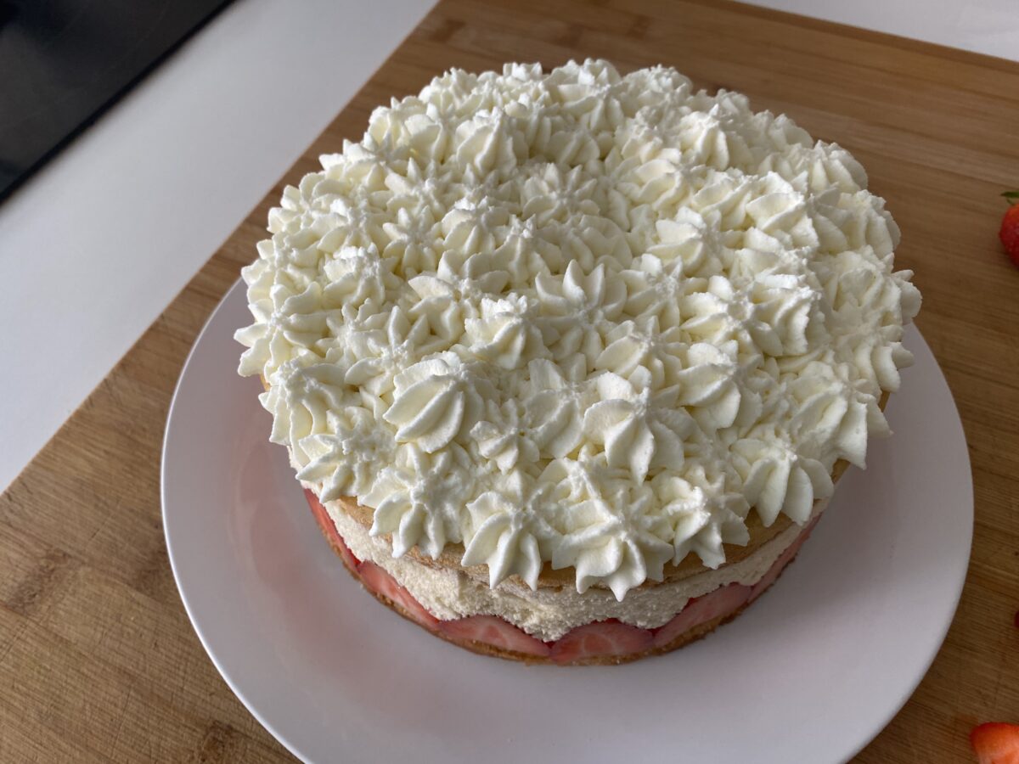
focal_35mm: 26
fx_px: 765
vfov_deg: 53.1
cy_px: 382
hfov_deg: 67.3
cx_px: 510
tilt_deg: -55.6
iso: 125
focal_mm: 4.25
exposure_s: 1/121
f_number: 1.8
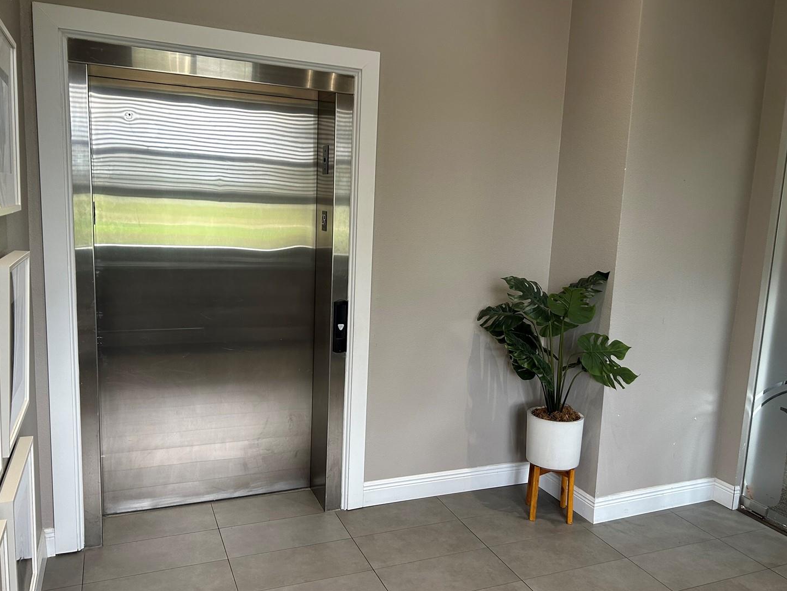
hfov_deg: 61.6
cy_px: 302
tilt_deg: -7.9
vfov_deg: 48.2
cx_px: 402
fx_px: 659
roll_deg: -3.2
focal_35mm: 29
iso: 125
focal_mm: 5.7
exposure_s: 1/120
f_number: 1.5
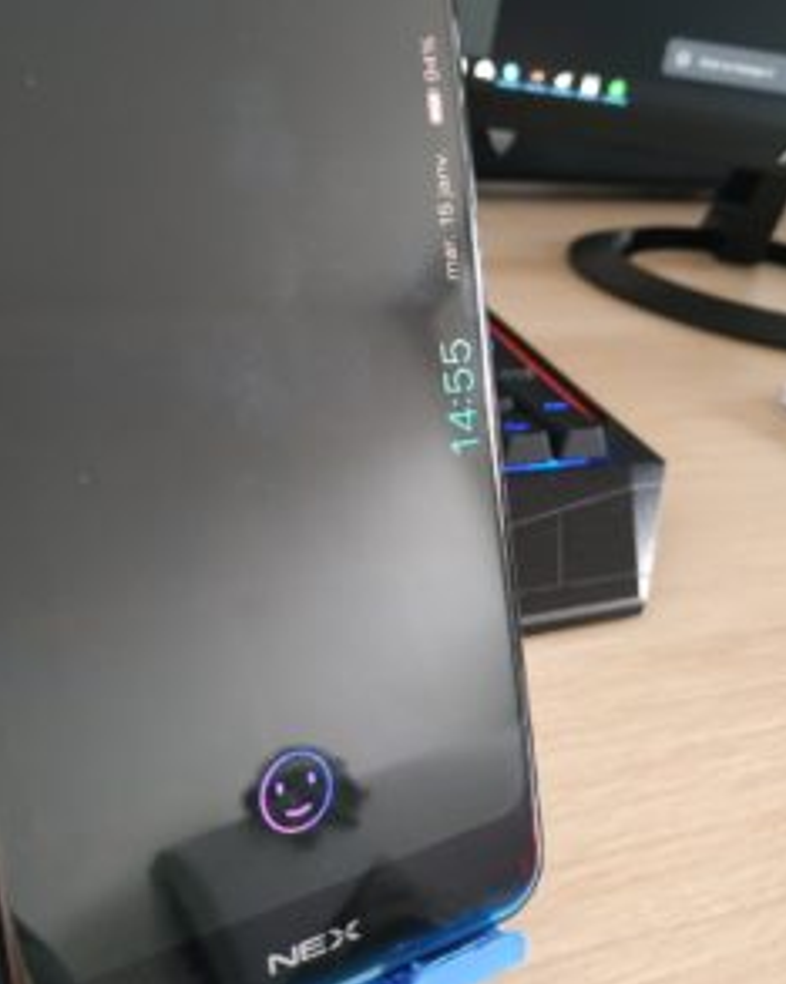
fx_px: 931
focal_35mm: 32
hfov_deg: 45.6
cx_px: 336
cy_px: 430
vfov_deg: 55.5
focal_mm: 3.94
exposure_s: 1/20
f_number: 1.9
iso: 640
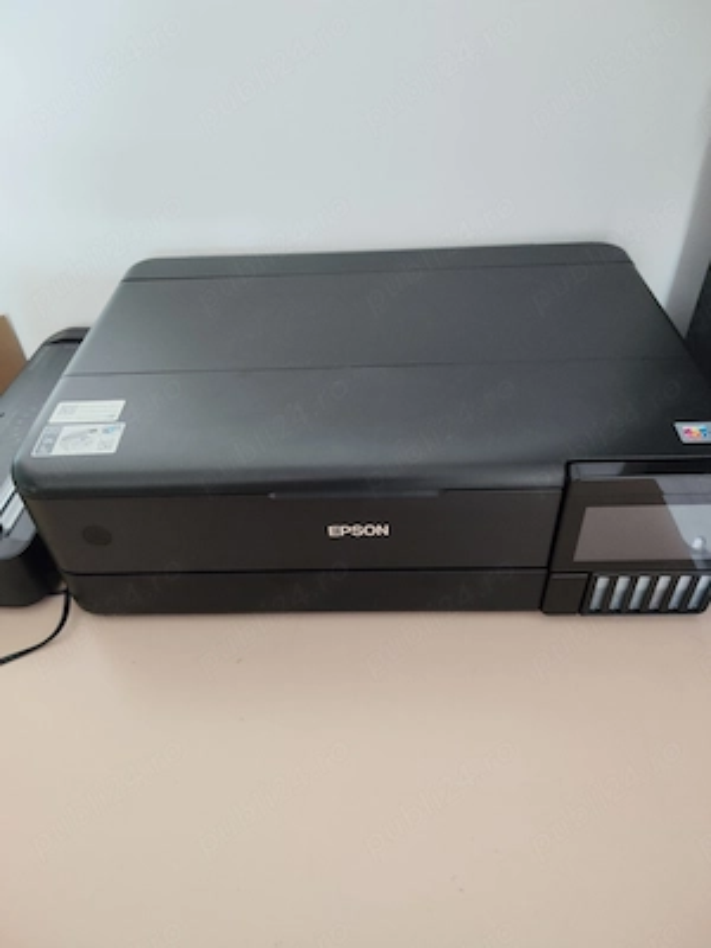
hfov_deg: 56.8
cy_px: 474
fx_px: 657
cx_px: 356
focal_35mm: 24
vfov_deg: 71.6
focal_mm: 5.24
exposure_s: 1/16.7
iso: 1000
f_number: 1.7
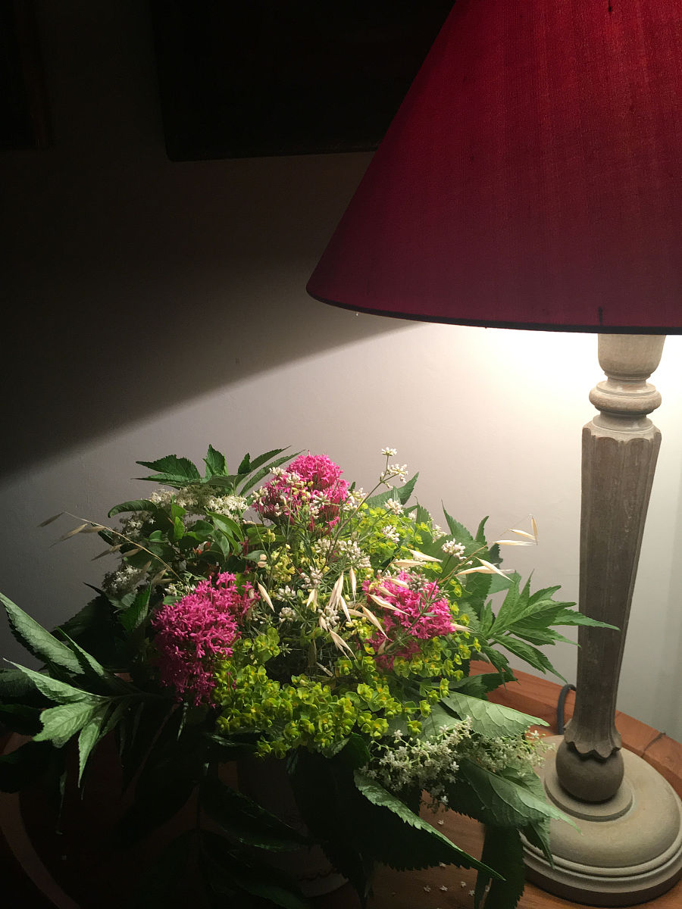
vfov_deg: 61.7
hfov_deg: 48.2
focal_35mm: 29
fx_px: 762
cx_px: 341
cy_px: 454
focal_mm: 4.15
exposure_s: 1/33
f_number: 2.2
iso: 80
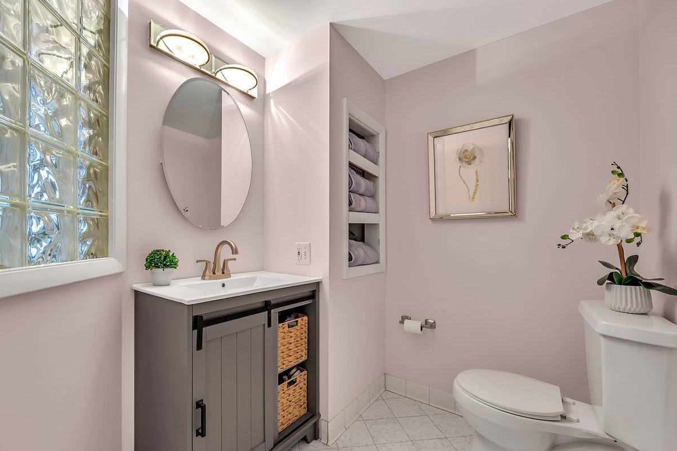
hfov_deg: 100.3
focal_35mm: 15
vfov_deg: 77.2
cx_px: 316
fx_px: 282
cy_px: 241
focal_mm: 14
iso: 100
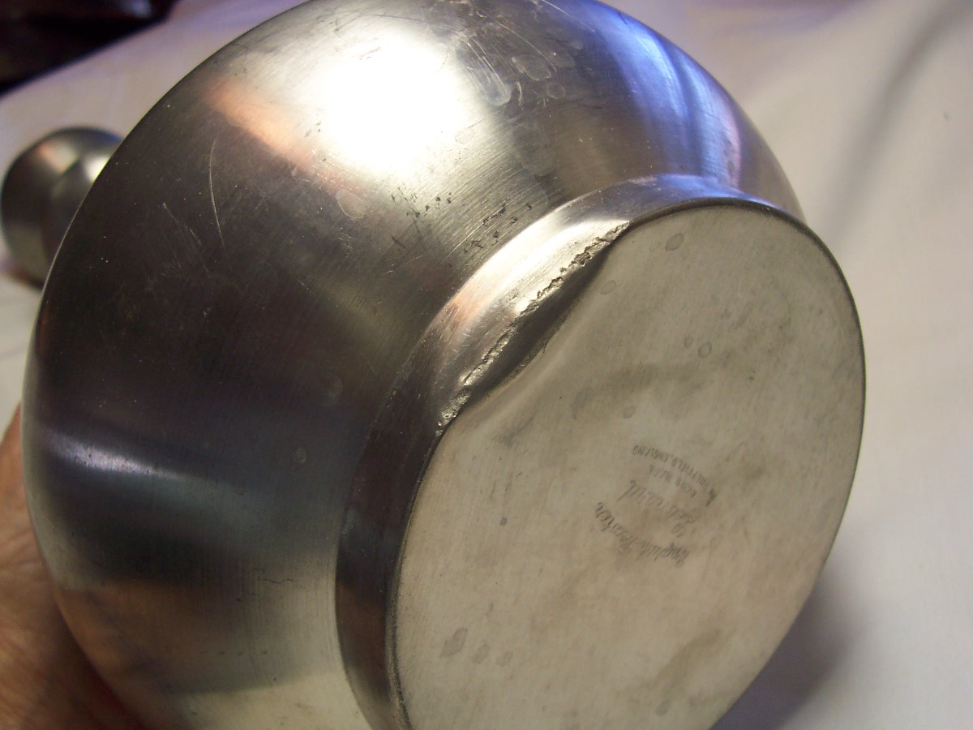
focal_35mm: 37
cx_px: 486
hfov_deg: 50.1
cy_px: 365
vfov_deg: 38.7
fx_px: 1040
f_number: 2.8
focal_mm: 5.6
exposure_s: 1/60
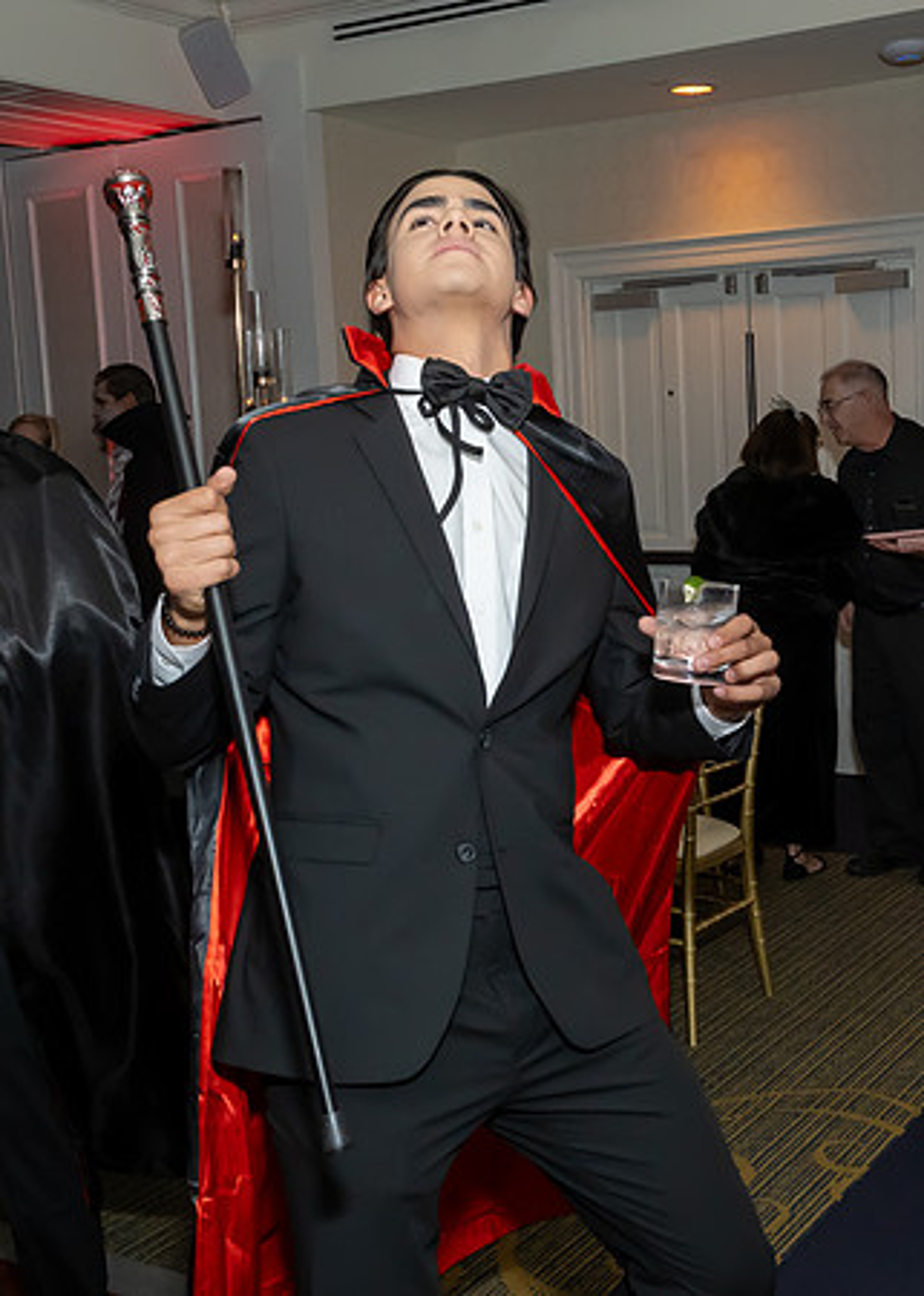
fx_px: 1544
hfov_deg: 32.7
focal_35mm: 42
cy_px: 614
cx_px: 685
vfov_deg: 45.5
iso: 1000
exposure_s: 1/250
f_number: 8
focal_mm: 17
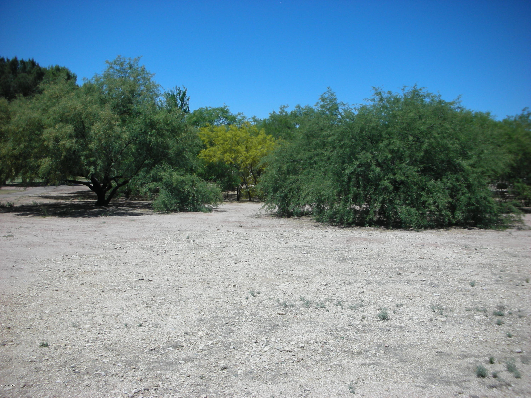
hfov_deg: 52.6
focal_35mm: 35
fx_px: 537
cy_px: 199
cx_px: 266
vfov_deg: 40.7
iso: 50
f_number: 8.5
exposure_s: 1/138
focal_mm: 5.8
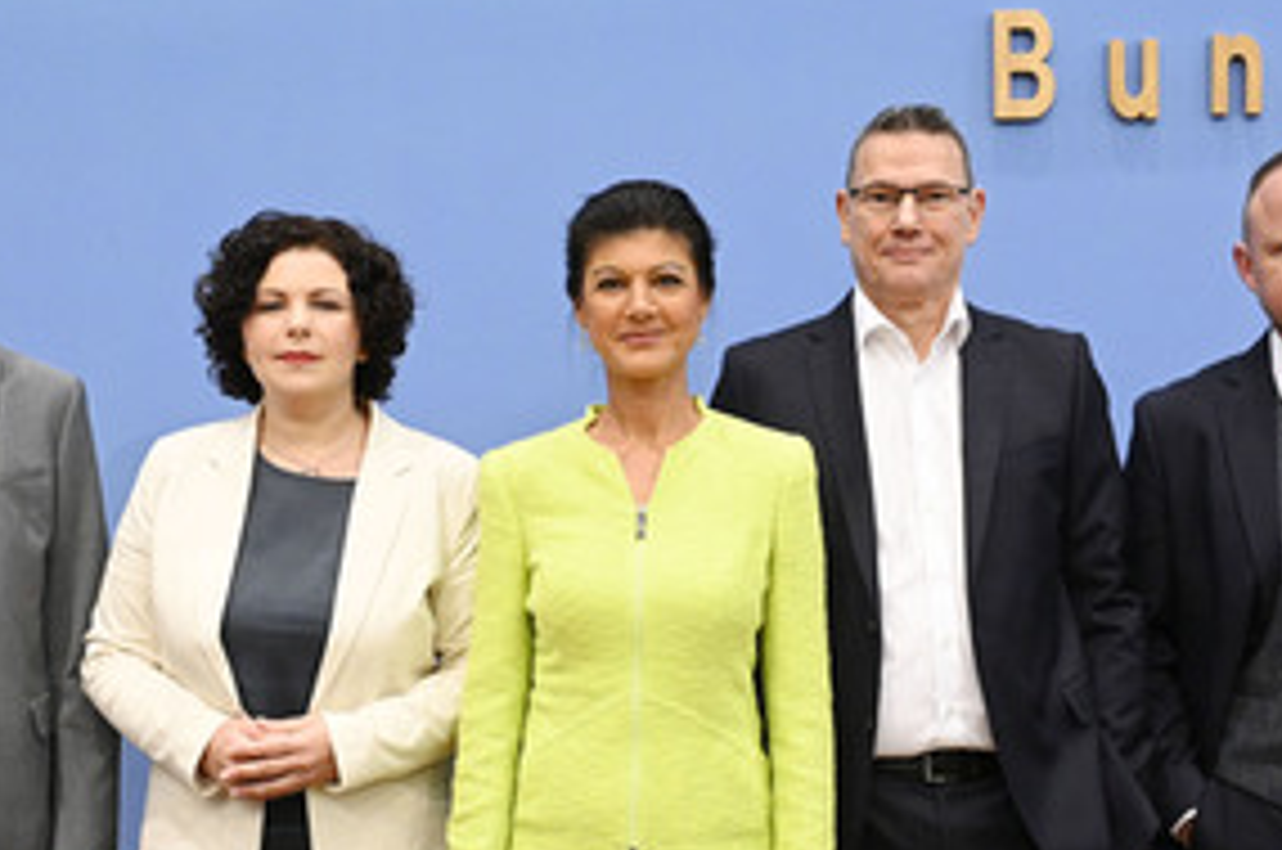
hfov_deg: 50.7
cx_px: 596
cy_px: 612
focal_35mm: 38
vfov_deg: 34.4
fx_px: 1351
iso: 5000
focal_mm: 24
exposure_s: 1/400
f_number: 5.6
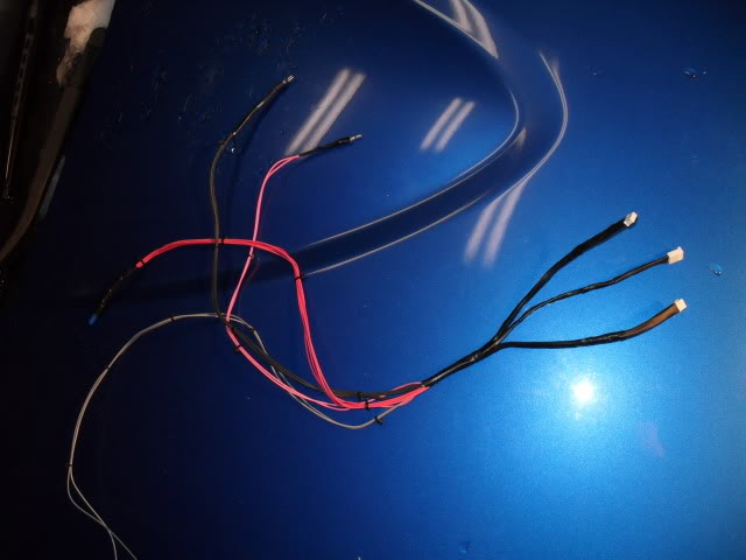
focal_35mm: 35
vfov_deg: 40.7
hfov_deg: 52.6
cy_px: 280
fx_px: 754
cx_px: 373
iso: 200
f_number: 2.8
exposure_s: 1/45
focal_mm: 6.2
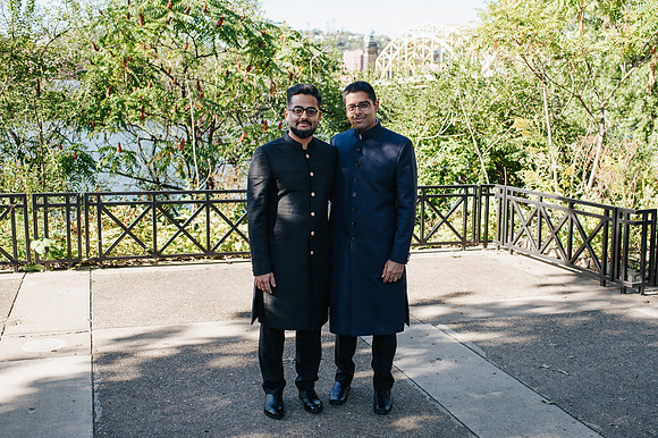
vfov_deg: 32.7
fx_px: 746
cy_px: 228
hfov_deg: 47.6
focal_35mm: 41
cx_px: 347
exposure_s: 1/320
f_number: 3.2
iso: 100
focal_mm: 35
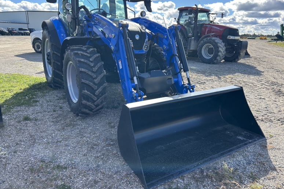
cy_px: 85
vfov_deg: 46.3
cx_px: 147
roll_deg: -1.0
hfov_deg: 65.5
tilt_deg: -12.1
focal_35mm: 28
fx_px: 221
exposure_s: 1/1553
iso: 50
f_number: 1.5
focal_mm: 5.7
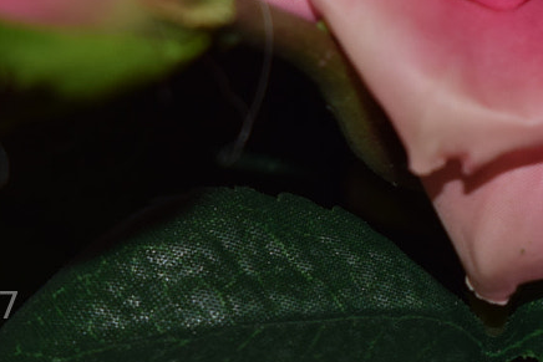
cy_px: -260
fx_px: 4149
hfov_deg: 7.5
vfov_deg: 4.9
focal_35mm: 275
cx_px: 364
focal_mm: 50
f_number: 8
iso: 100
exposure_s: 1/60
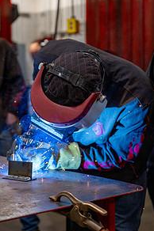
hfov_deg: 19.1
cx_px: 80
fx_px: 457
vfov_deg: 28.4
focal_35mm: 71
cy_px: 92
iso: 1000
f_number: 2.8
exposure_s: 1/800
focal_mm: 46
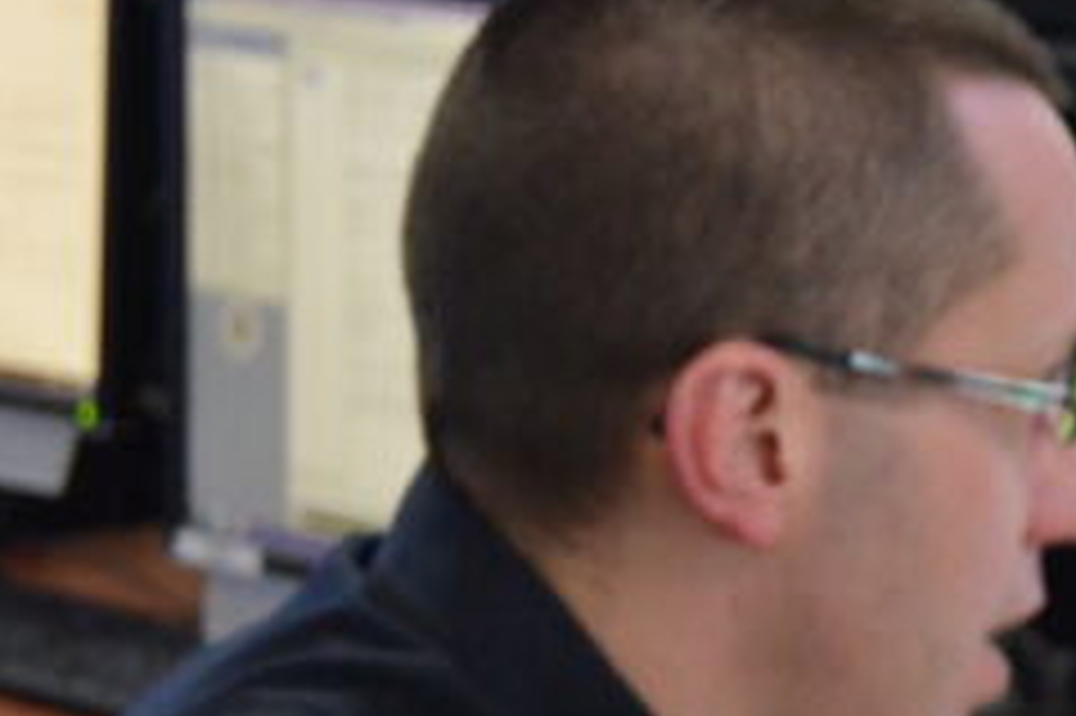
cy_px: 984
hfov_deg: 9.4
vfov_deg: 6.3
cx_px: 1351
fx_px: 6469
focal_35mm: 217
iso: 3200
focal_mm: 45
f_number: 5.3
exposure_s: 1/30
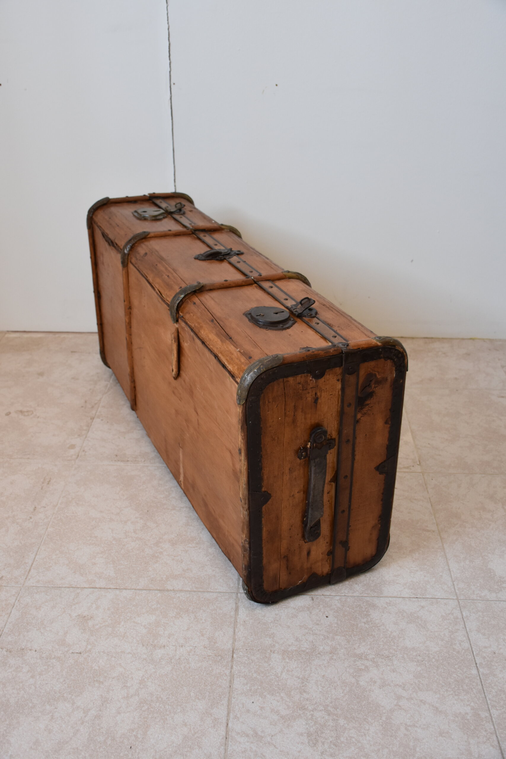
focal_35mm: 36
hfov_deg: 36.9
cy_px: 380
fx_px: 759
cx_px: 253
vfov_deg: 53.1
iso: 800
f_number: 4.5
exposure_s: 1/80
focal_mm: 24
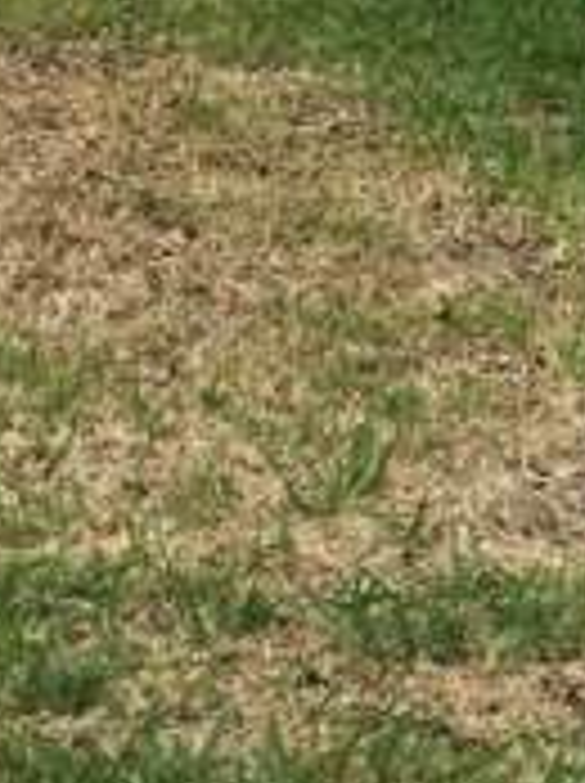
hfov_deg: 7.1
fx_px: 4744
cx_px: 144
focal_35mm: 210
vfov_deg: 9.1
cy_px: -477
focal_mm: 6.6
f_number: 2.8
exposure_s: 1/308
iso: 20
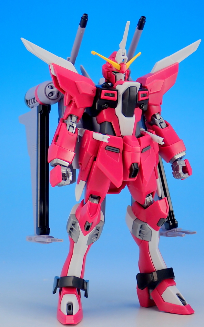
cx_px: 108
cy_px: 165
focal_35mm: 88
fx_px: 783
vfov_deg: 23.6
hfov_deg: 14.8
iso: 100
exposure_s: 1/15
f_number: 4.3
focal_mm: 14.62
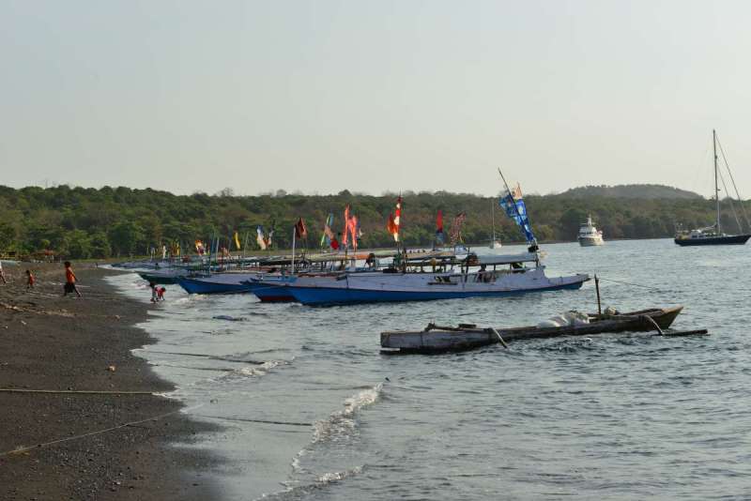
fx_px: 1461
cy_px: 250
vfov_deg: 19.5
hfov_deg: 28.8
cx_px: 376
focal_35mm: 70
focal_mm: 70
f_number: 11
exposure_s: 1/500
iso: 250
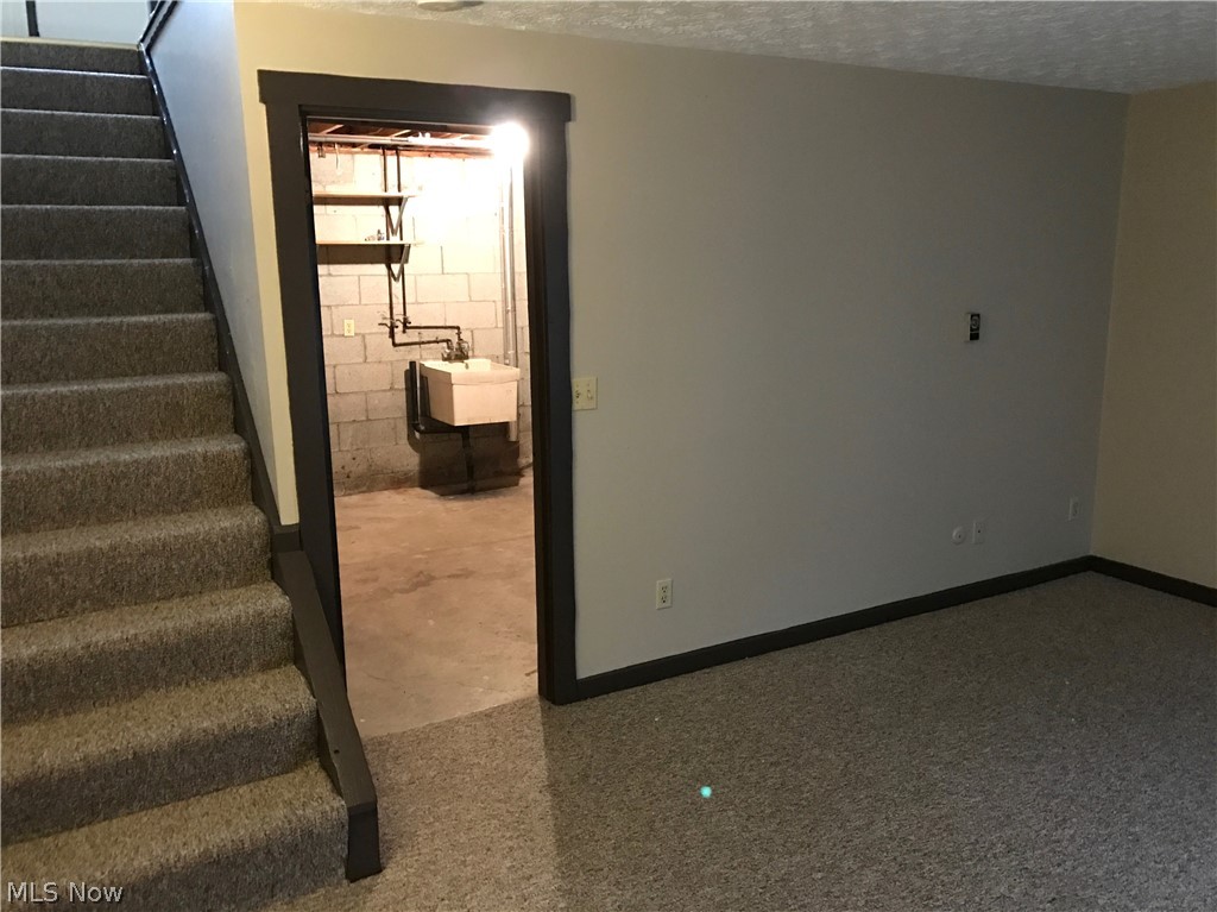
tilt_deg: -11.6
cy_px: 456
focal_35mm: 28
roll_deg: +0.9
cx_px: 608
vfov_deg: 49.7
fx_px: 984
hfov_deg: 63.5
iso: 100
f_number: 1.8
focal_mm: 3.99
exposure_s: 1/5
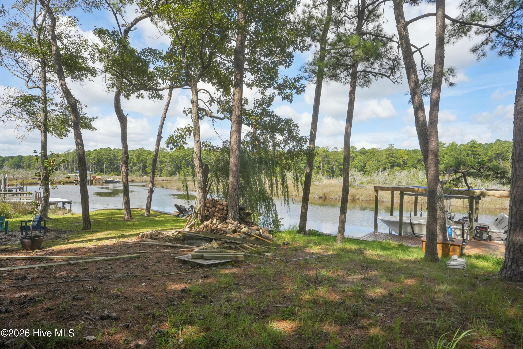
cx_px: 262
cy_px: 174
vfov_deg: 61.9
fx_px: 291
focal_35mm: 20
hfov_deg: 84.0
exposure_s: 1/1250
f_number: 8
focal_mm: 20
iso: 800
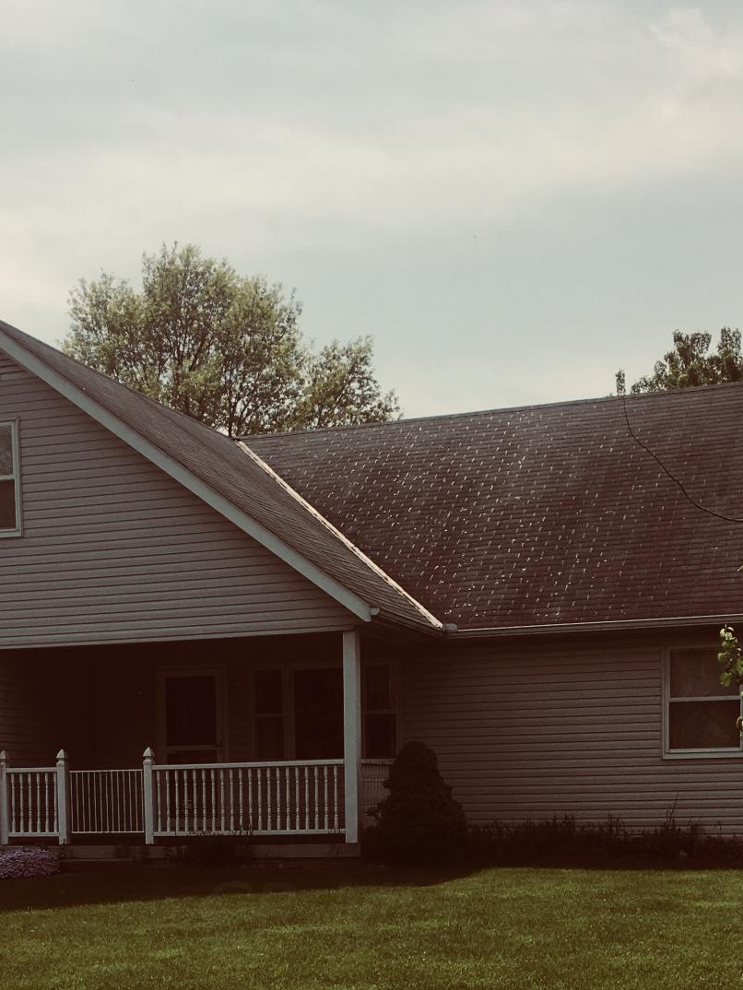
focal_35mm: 54
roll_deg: +0.9
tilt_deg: -2.9
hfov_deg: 27.0
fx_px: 1545
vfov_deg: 33.5
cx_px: 338
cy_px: 911
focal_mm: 4.15
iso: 25
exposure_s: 1/2331
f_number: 2.2
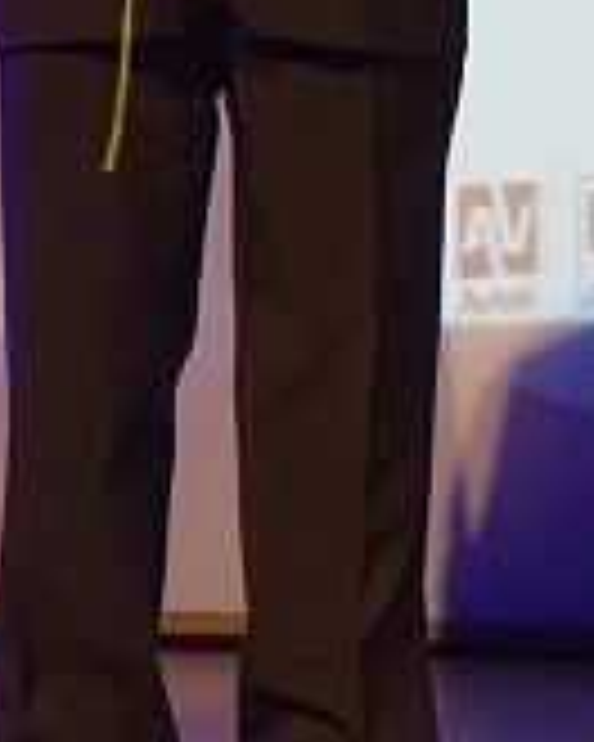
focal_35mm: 227
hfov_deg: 6.8
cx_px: 508
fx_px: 4988
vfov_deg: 8.3
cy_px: -429
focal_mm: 18.21
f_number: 2.8
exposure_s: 1/50
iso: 800
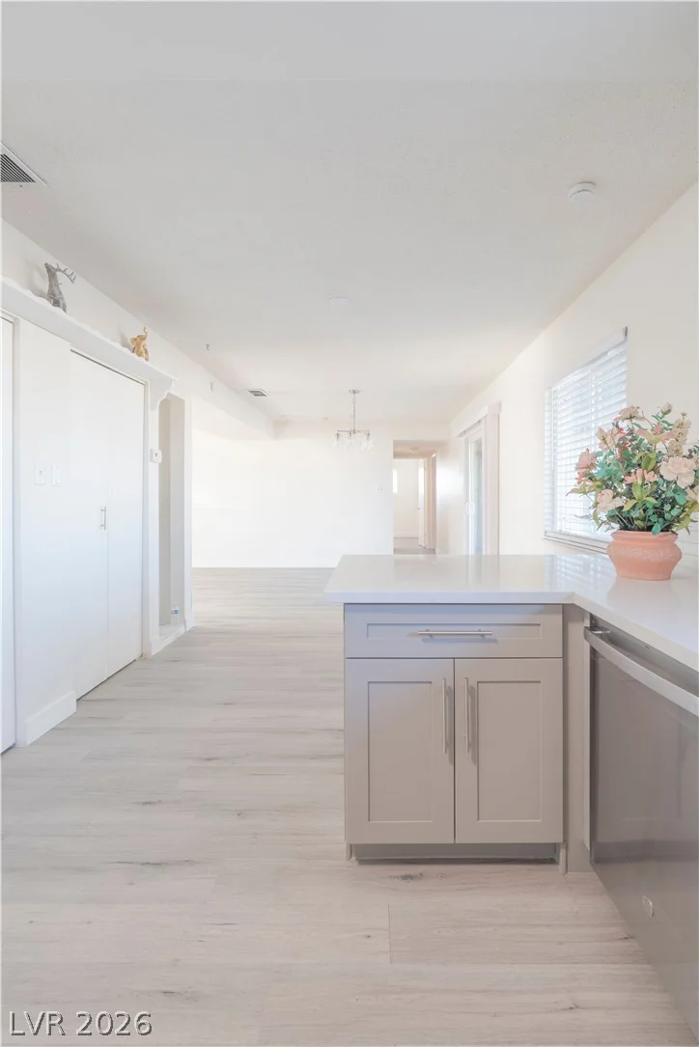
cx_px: 350
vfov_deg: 96.7
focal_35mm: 16
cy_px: 524
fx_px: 466
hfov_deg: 73.8
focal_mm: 16
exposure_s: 1/40
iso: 800
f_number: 8
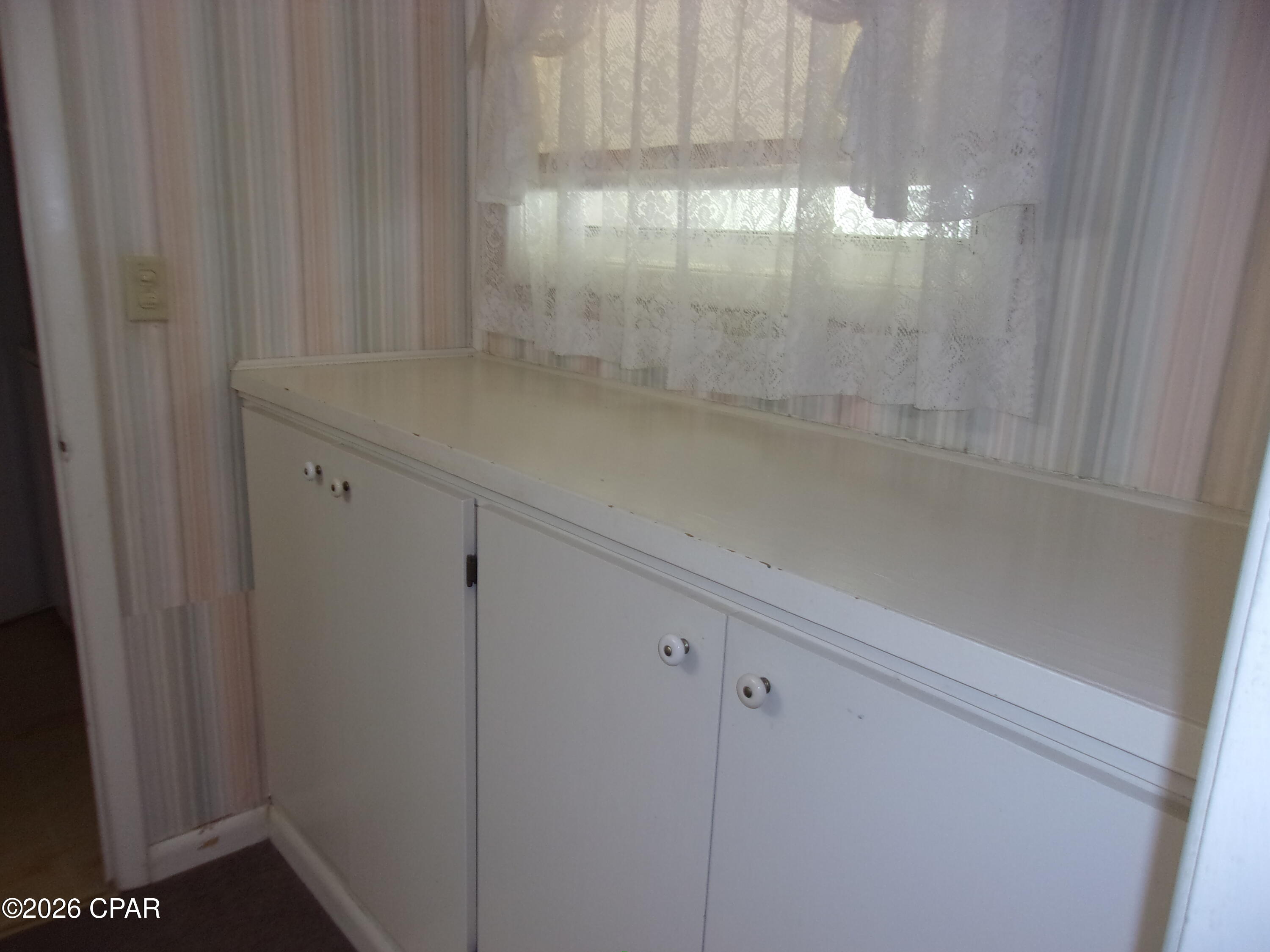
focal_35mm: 27
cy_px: 476
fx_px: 991
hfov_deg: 65.3
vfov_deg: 51.4
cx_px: 635
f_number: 3
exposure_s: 1/34
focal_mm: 4.9
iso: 125
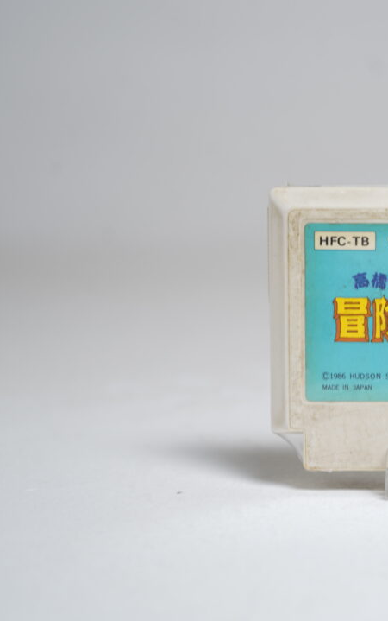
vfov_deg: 24.3
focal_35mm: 85
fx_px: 1437
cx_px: 488
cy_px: 324
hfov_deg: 14.8
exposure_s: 1/10
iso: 64
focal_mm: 50
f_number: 5
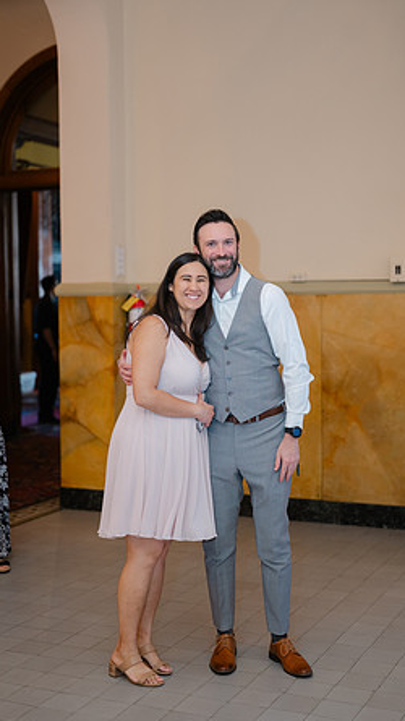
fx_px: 1013
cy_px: 361
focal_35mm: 53
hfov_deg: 22.6
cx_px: 215
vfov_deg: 39.2
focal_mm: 50
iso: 320
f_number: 1.8
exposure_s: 1/125
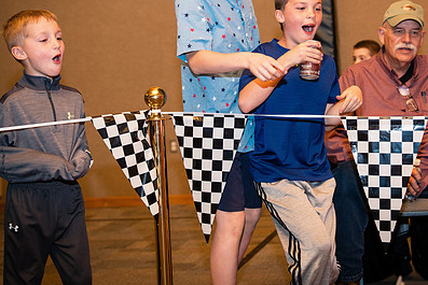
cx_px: 262
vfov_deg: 18.6
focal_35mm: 73
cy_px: 82
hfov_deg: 27.6
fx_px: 868
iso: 1000
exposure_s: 1/250
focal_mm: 50
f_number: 3.2
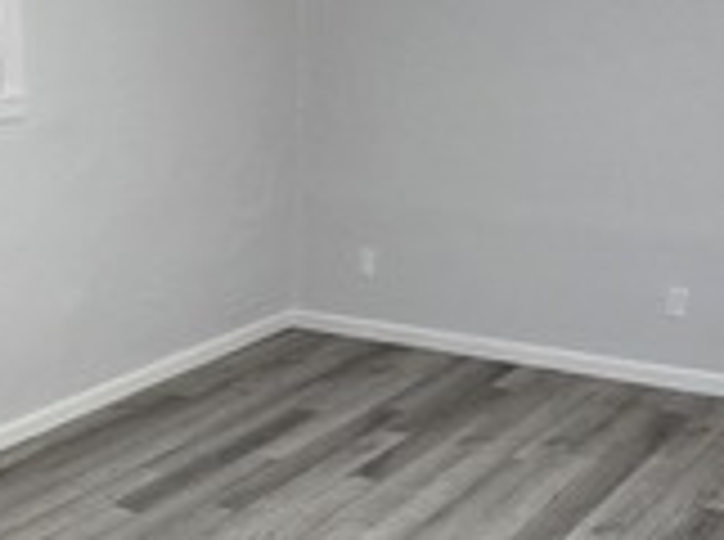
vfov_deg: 25.8
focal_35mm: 54
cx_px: 34
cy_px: 513
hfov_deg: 33.2
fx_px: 1127
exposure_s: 1/60
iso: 800
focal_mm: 2.2
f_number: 2.2
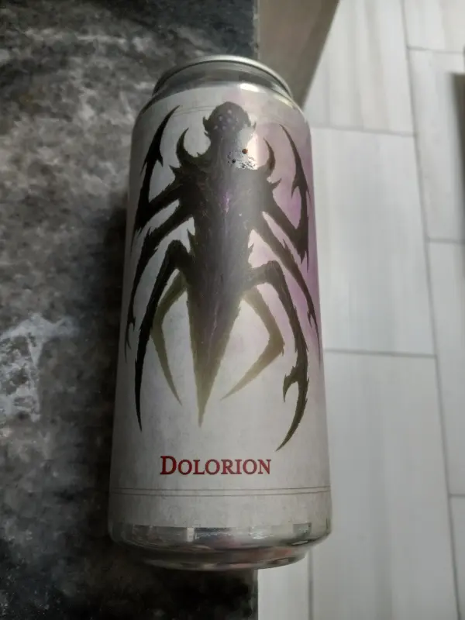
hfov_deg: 51.4
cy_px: 310
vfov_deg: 65.3
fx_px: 484
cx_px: 232
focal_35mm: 27
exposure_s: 1/60
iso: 200
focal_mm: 3.94
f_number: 1.8
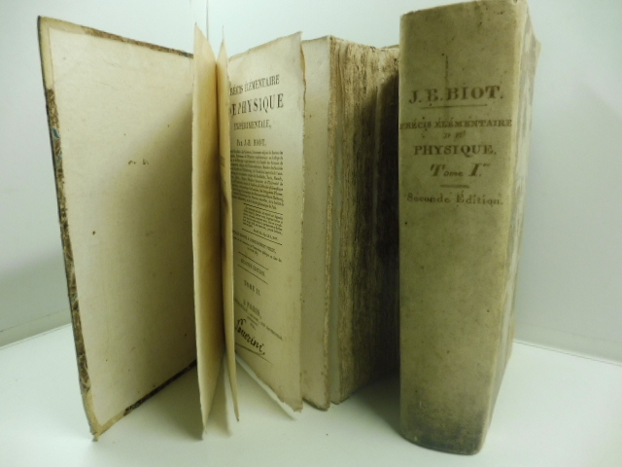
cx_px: 311
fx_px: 431
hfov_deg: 71.6
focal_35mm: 24
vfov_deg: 56.8
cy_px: 234
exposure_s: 1/30
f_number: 3.3
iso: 200
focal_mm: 4.3
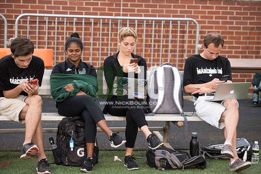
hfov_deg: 20.4
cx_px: 130
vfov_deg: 13.7
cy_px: 87
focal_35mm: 100
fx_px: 725
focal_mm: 100
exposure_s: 1/1250
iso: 1000
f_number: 2.8
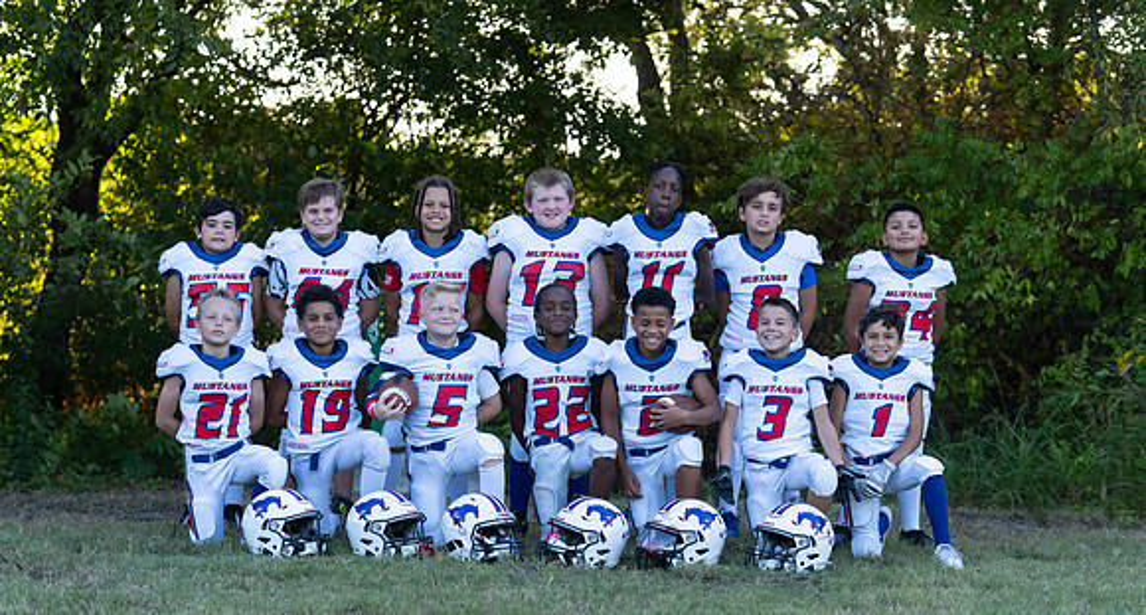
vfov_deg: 12.3
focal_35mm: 95
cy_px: 391
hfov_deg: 22.8
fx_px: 2846
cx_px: 562
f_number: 3.5
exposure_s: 1/320
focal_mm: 81
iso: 160
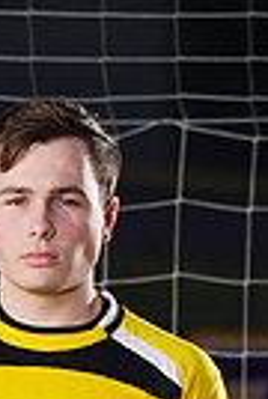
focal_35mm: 1217
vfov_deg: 1.7
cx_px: 4
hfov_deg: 1.1
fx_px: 13519
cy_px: 807
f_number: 7.1
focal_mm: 282
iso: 200
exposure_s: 1/200
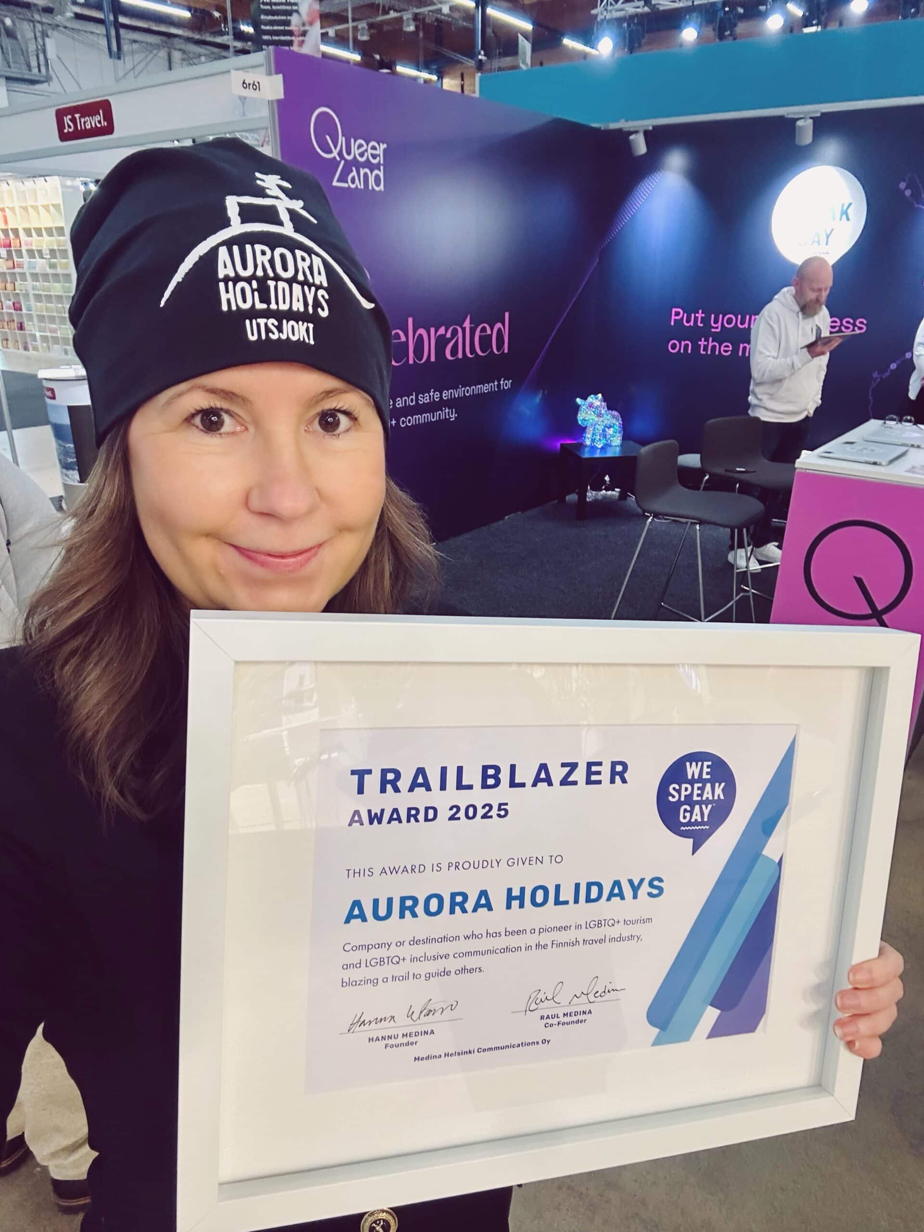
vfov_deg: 73.9
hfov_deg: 58.9
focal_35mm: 23
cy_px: 616
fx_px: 819
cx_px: 462
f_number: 1.9
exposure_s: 1/50
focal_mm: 2.69
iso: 160
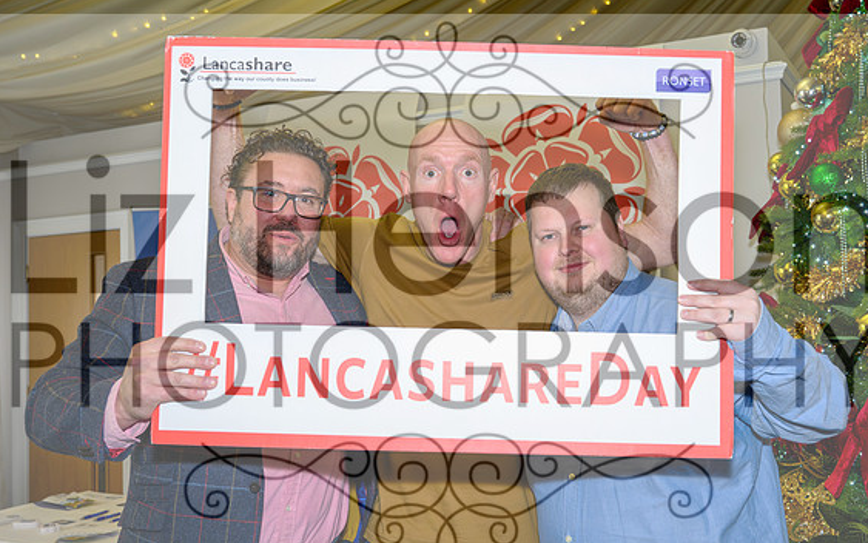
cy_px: 264
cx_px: 481
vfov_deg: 32.8
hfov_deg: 50.3
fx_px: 923
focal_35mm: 39
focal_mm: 33
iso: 3200
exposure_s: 1/100
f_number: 5
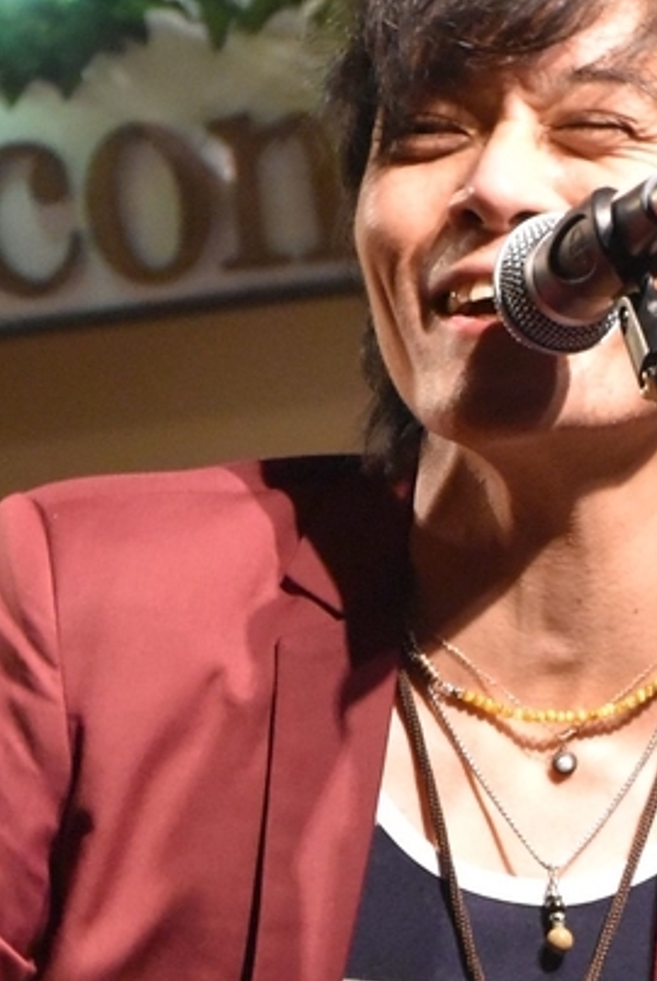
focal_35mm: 348
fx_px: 9493
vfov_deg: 5.9
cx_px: 443
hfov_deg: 4.0
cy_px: 1035
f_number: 5.3
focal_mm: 78
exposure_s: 1/60
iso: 4500
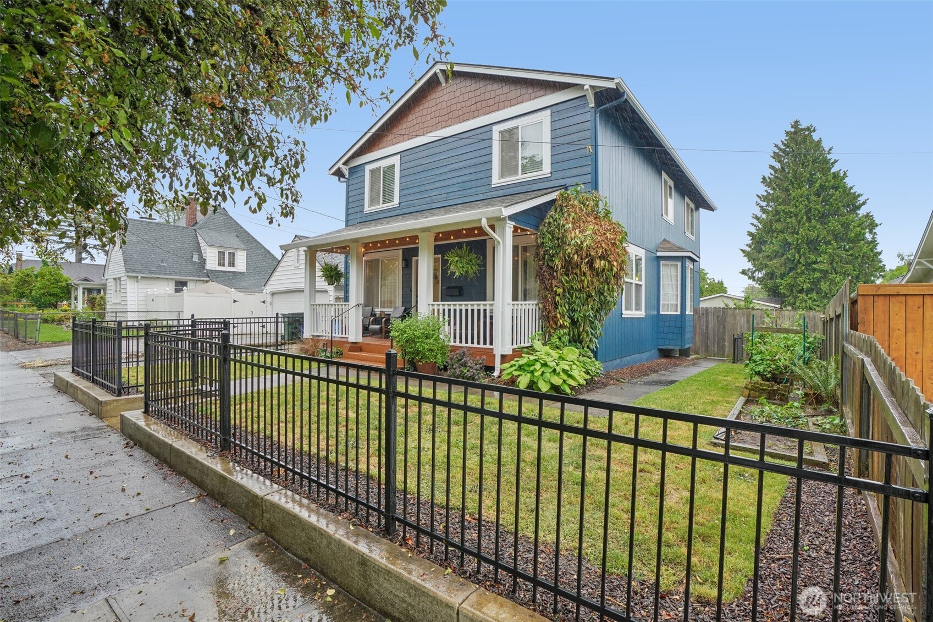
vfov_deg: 73.7
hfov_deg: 96.7
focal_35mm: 16
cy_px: 311
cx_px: 466
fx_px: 415
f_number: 8
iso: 400
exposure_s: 1/60
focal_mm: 16
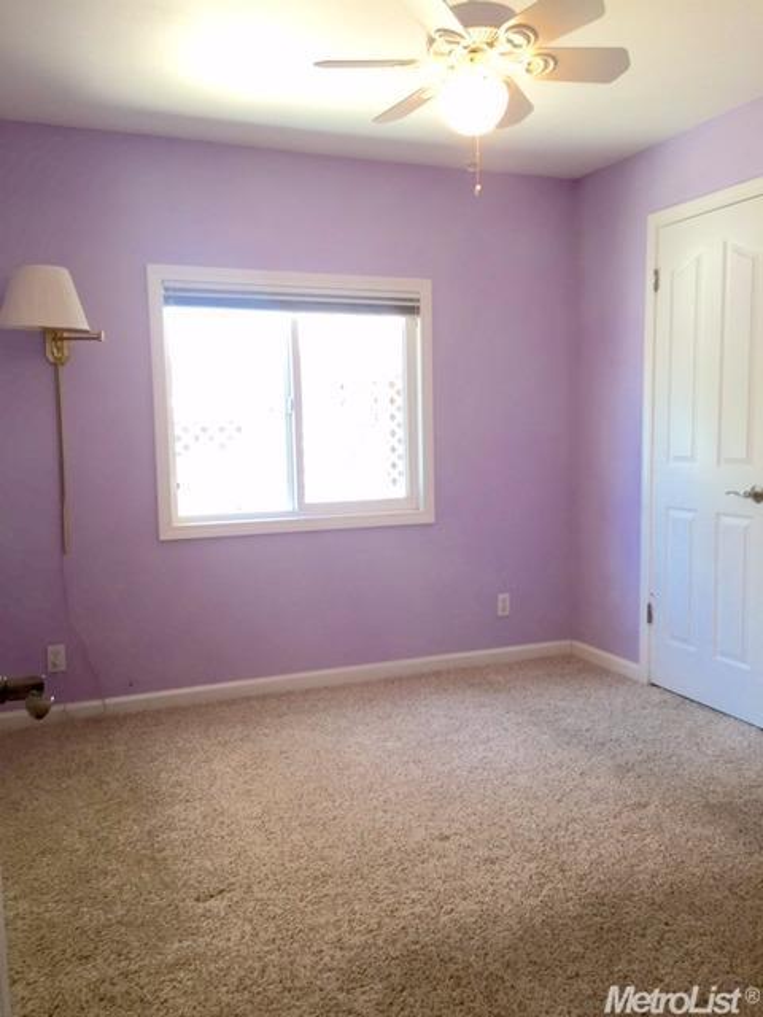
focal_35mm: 29
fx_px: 852
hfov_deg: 48.2
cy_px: 508
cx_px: 382
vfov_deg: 61.7
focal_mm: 4.15
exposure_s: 1/60
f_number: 2.2
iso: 32
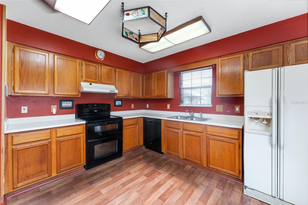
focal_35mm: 14
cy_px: 102
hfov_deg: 104.3
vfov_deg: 81.2
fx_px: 120
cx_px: 154
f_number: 8
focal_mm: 14
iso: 500
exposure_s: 1/30
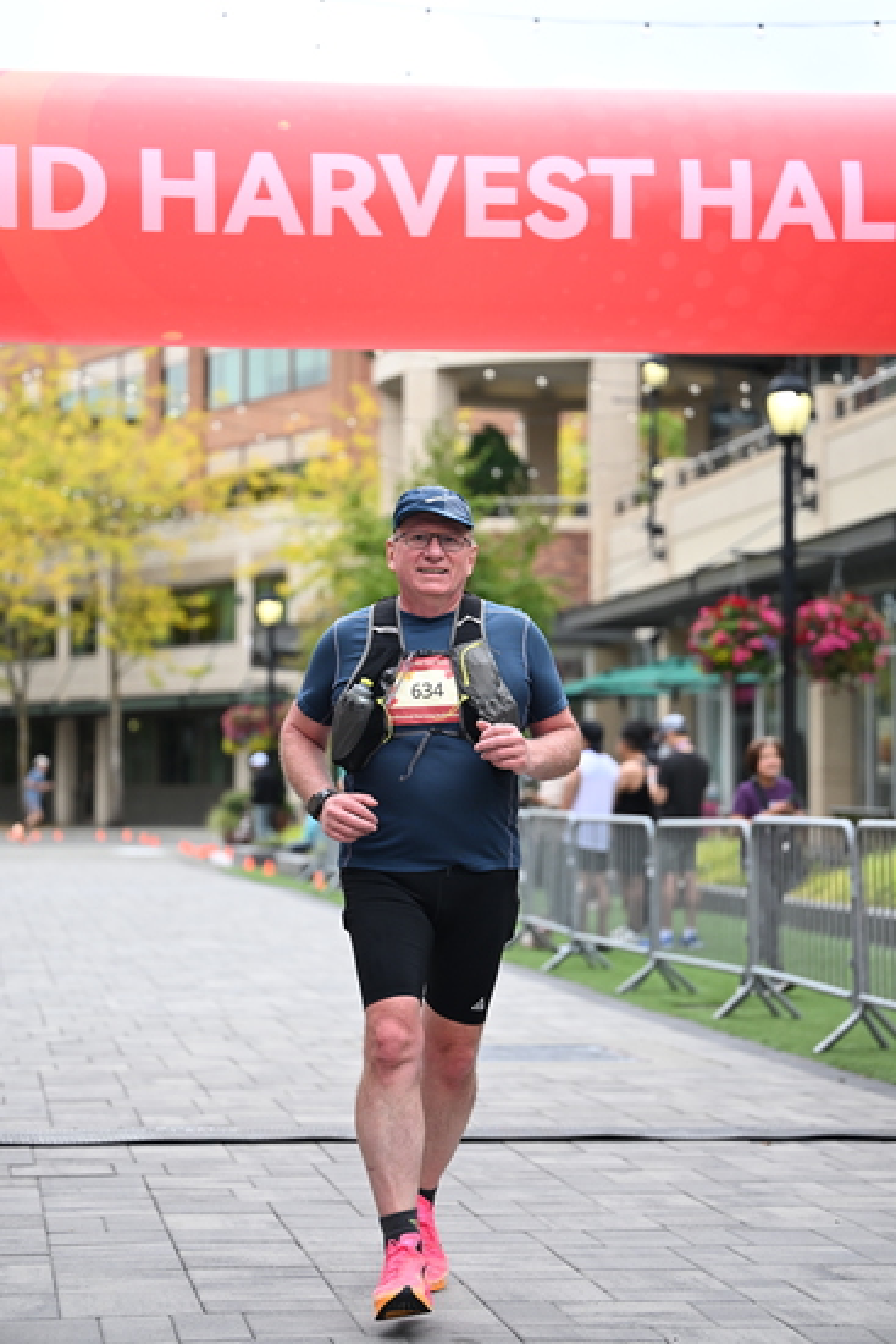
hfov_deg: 17.3
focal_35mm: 79
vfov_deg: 25.7
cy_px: 672
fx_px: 2947
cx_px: 448
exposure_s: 1/2500
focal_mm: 79
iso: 640
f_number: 2.8
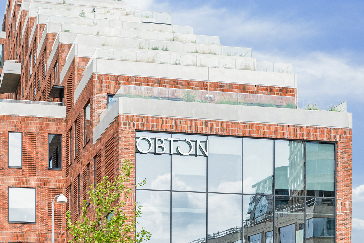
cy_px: 199
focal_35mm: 62
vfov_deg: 21.6
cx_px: 47
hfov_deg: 31.1
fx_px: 627
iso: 320
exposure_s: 1/320
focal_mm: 30
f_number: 9
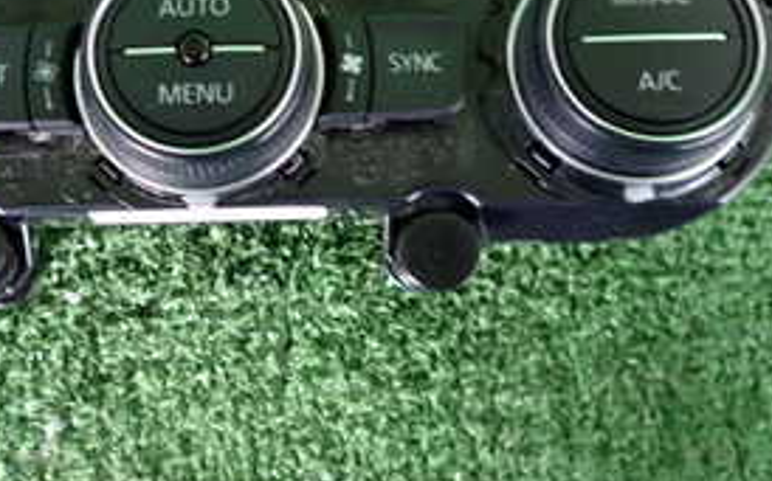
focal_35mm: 58
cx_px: 265
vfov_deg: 22.0
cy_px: 93
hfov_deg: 34.8
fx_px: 1220
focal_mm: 4.5
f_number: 2
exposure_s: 1/30
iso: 800
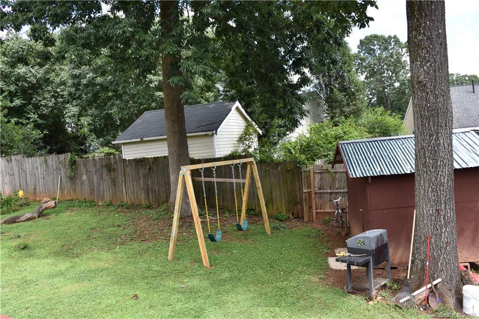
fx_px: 359
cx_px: 240
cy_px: 160
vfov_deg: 47.9
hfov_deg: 67.4
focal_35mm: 27
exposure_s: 1/500
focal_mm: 18
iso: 720
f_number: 8
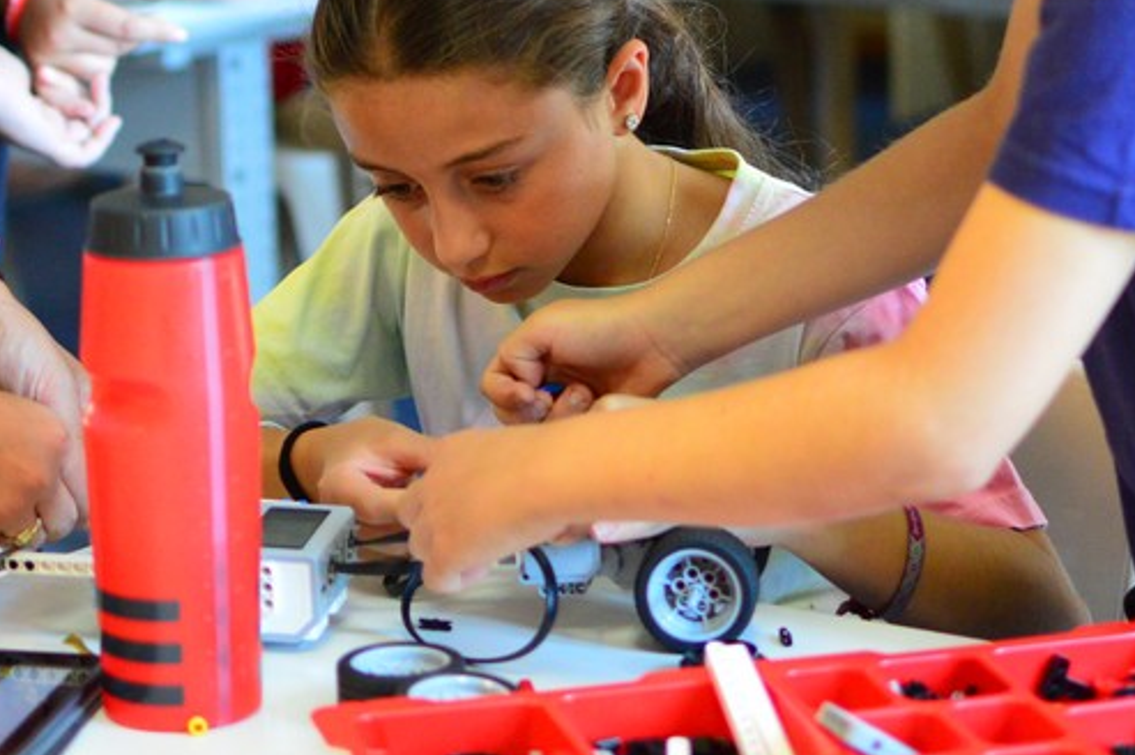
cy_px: 121
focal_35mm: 109
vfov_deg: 12.5
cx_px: 534
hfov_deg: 18.8
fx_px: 3435
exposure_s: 1/500
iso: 1600
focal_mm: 35
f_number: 1.8
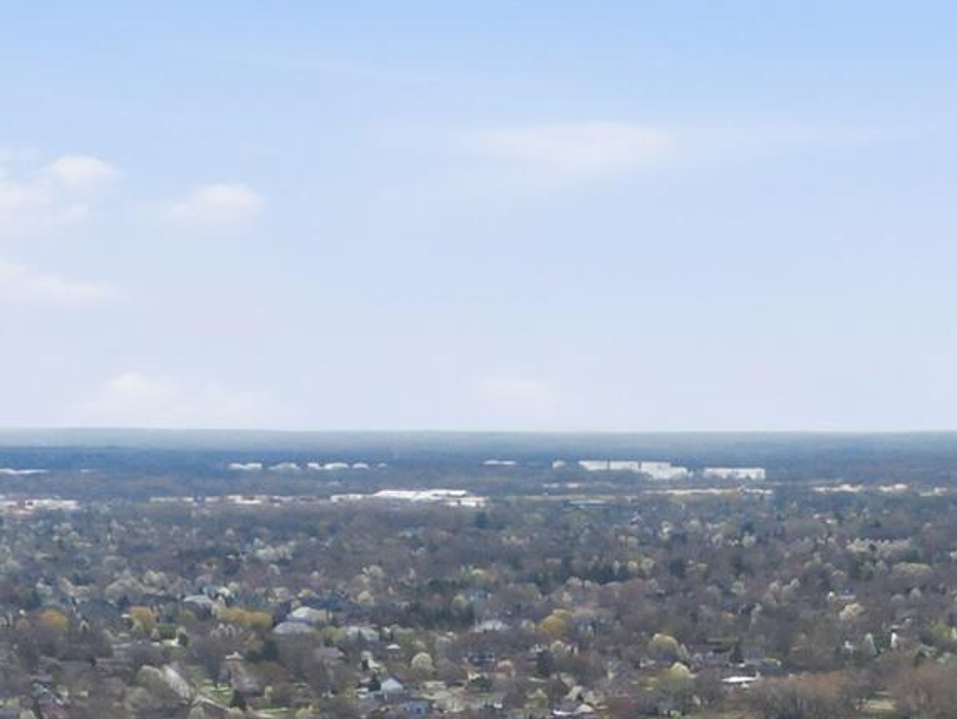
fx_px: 2905
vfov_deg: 12.6
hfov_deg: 18.6
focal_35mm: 105
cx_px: 726
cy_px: 1370
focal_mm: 6.7
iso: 150
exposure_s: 1/2000
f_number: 1.7
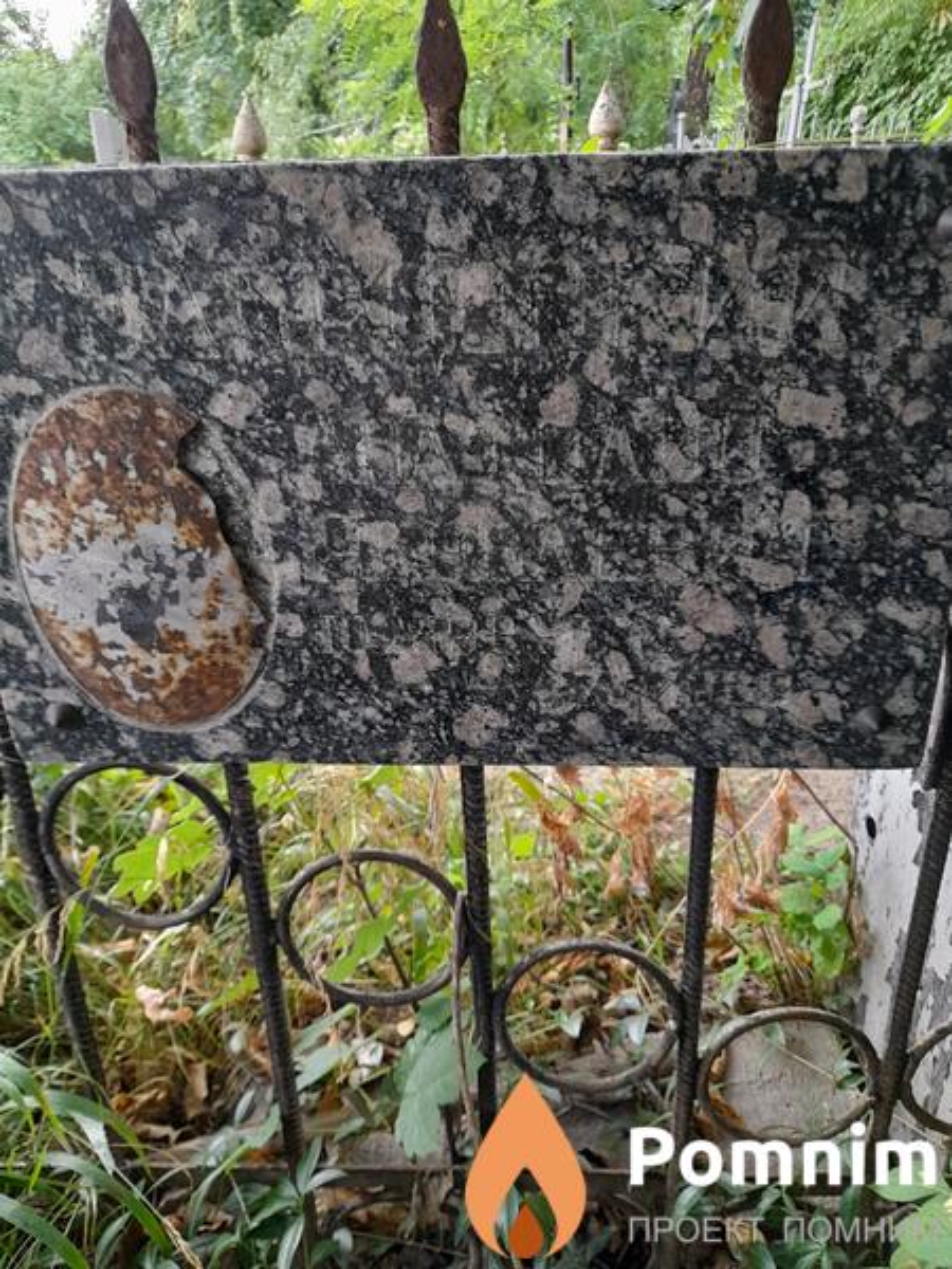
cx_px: 476
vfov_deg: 69.4
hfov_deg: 54.9
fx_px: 917
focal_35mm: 25
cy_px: 634
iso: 200
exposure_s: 1/50
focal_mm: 4.6
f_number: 2
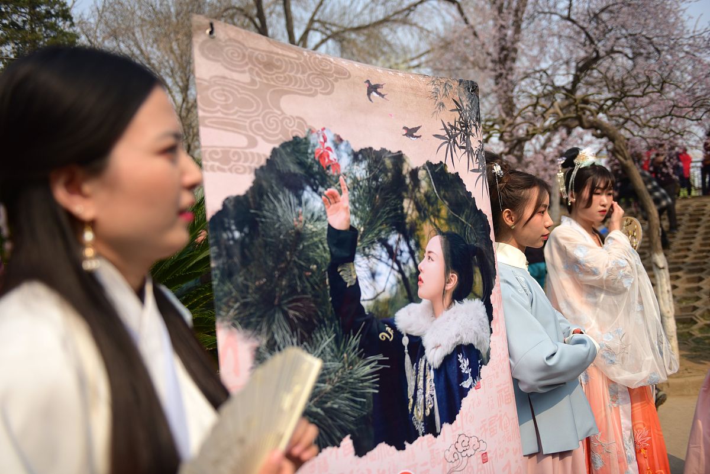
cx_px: 355
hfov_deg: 60.3
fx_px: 612
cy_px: 237
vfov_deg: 42.4
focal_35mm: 31
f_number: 2.8
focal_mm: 31
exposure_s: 1/2000
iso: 200
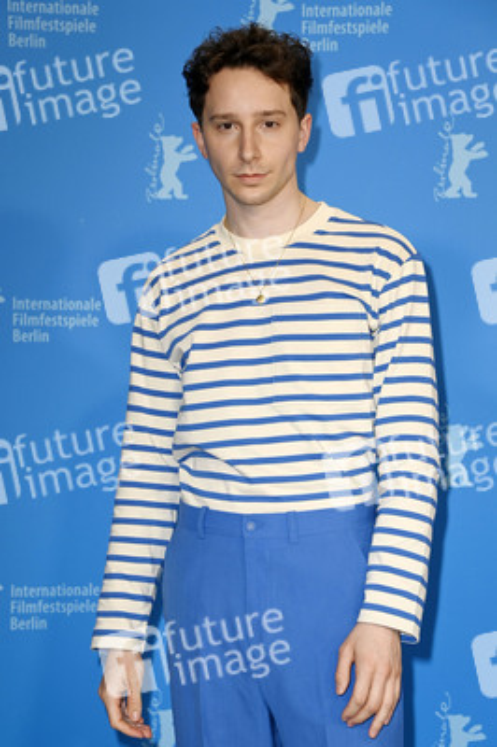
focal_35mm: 90
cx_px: 248
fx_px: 1867
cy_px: 374
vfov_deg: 22.6
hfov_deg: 15.2
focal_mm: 90
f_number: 5.6
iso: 800
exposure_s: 1/200
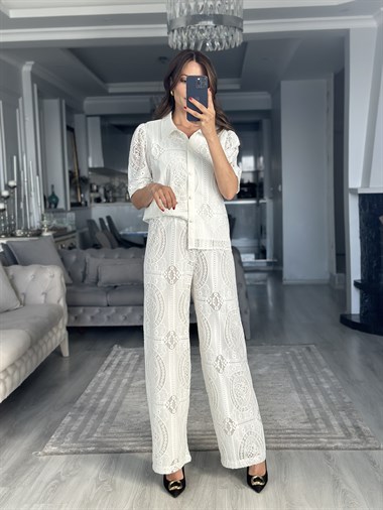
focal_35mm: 48
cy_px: 255
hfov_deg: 30.3
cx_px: 192
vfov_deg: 39.6
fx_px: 708
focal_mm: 6.86
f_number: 1.78
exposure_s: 1/205
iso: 80
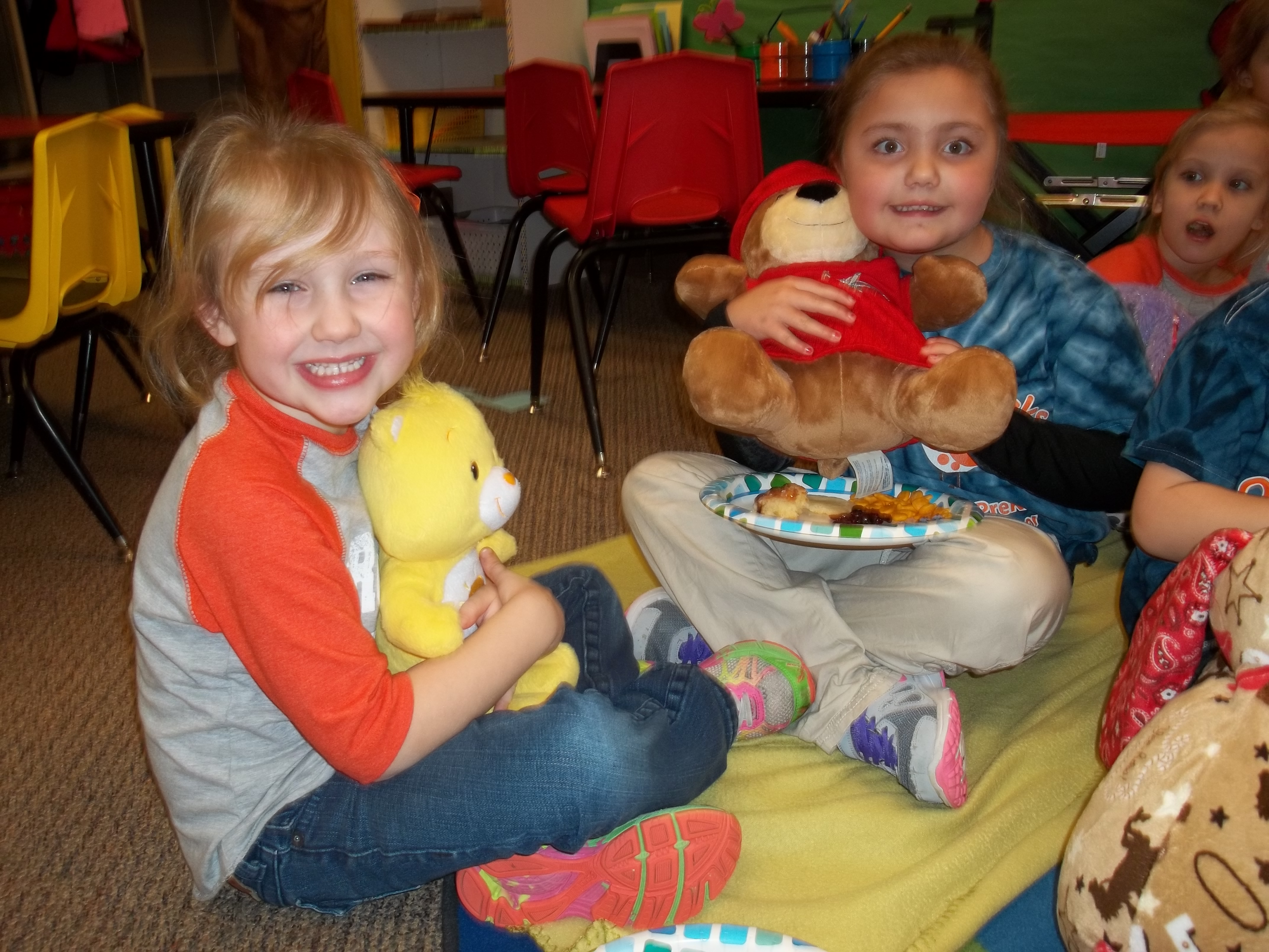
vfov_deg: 42.9
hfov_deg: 55.4
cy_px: 476
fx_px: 1210
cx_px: 634
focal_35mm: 33
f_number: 3.3
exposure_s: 1/30
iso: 64
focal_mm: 5.9
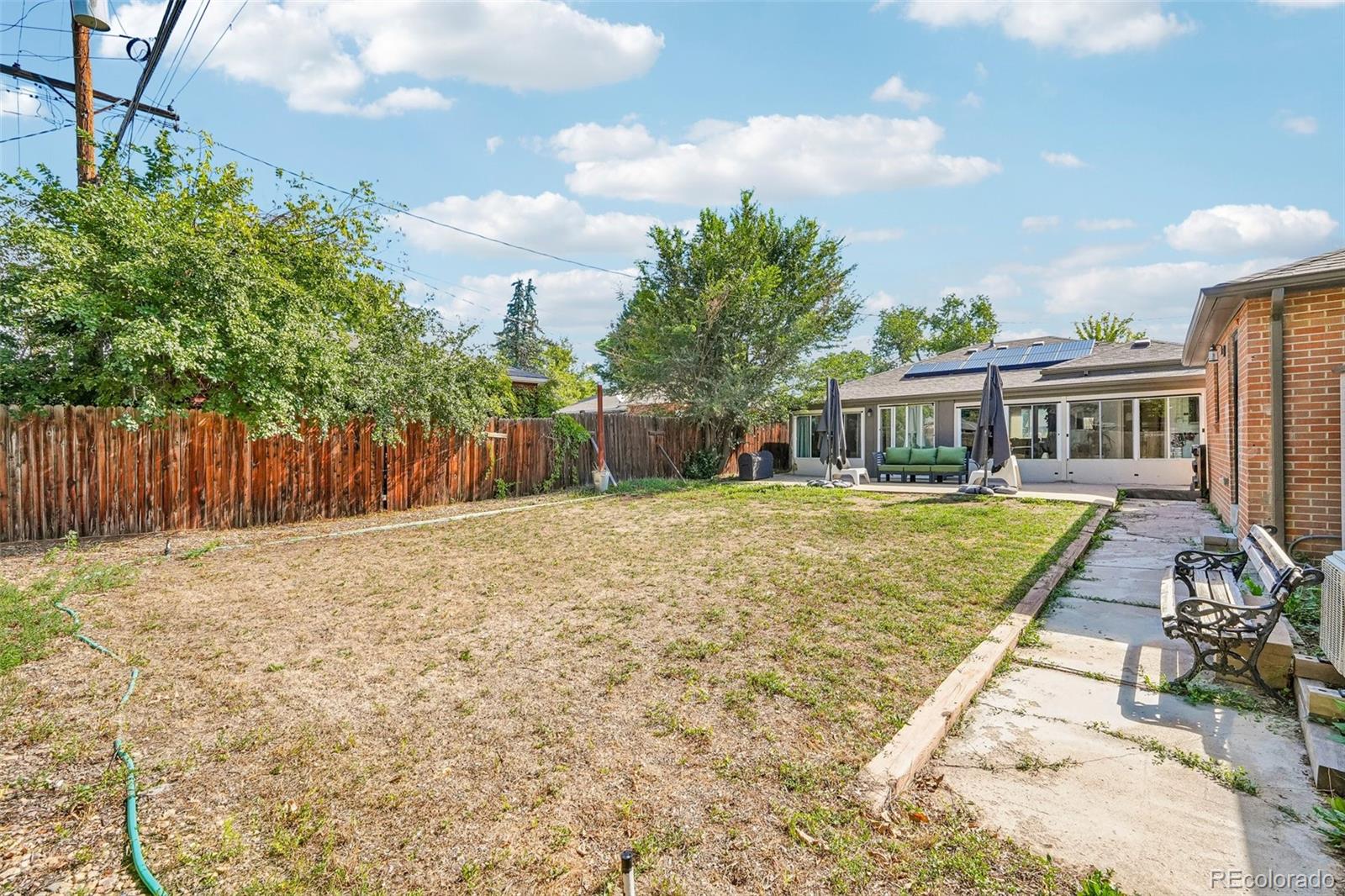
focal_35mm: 15
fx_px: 560
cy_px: 448
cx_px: 672
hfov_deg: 100.4
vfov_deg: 77.3
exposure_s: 1/400
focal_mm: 10
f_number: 8
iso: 800
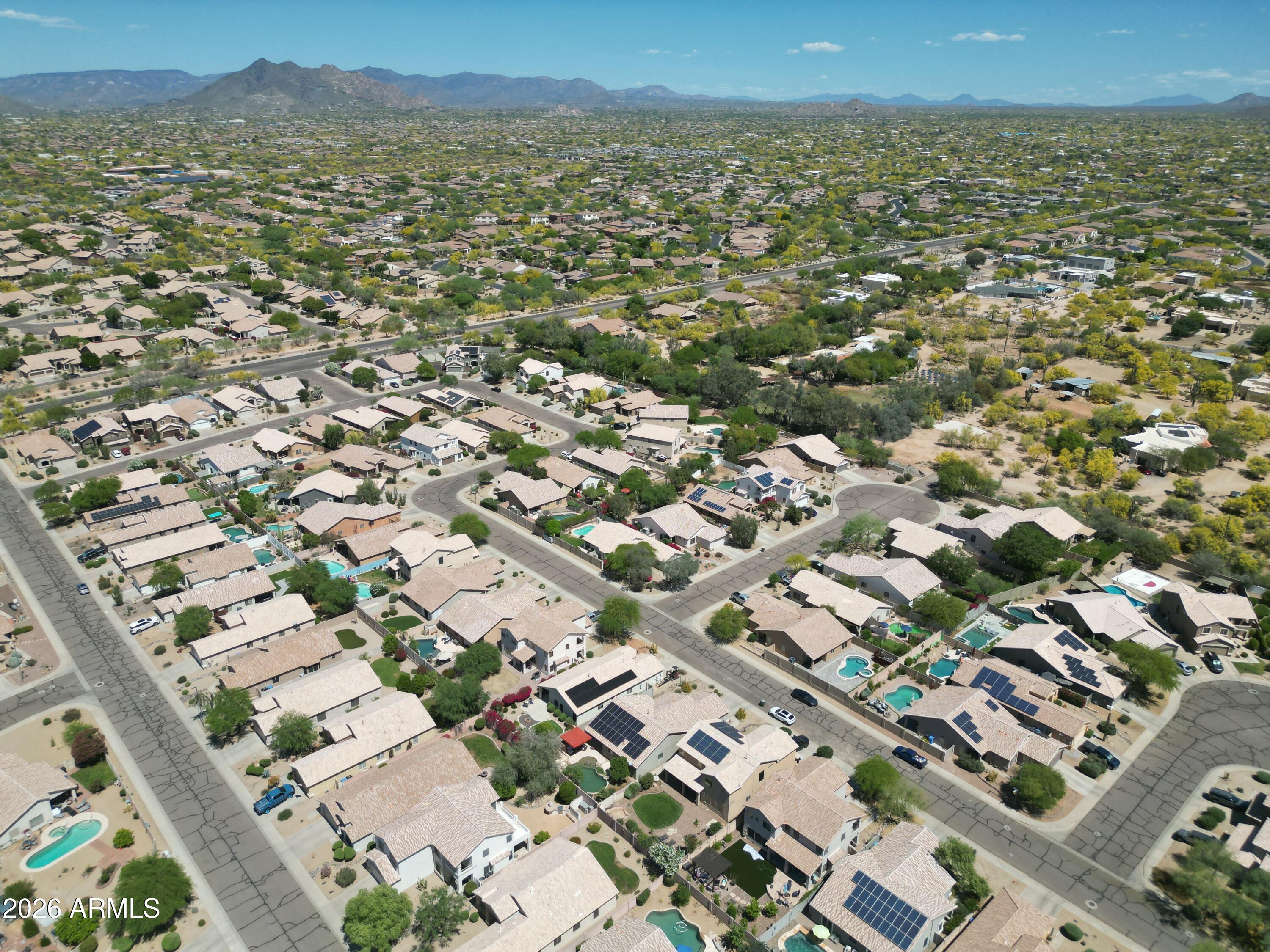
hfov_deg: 71.6
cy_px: 476
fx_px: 881
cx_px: 635
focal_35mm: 24
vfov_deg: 56.8
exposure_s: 1/4000
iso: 120
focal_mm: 6.72
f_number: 1.7
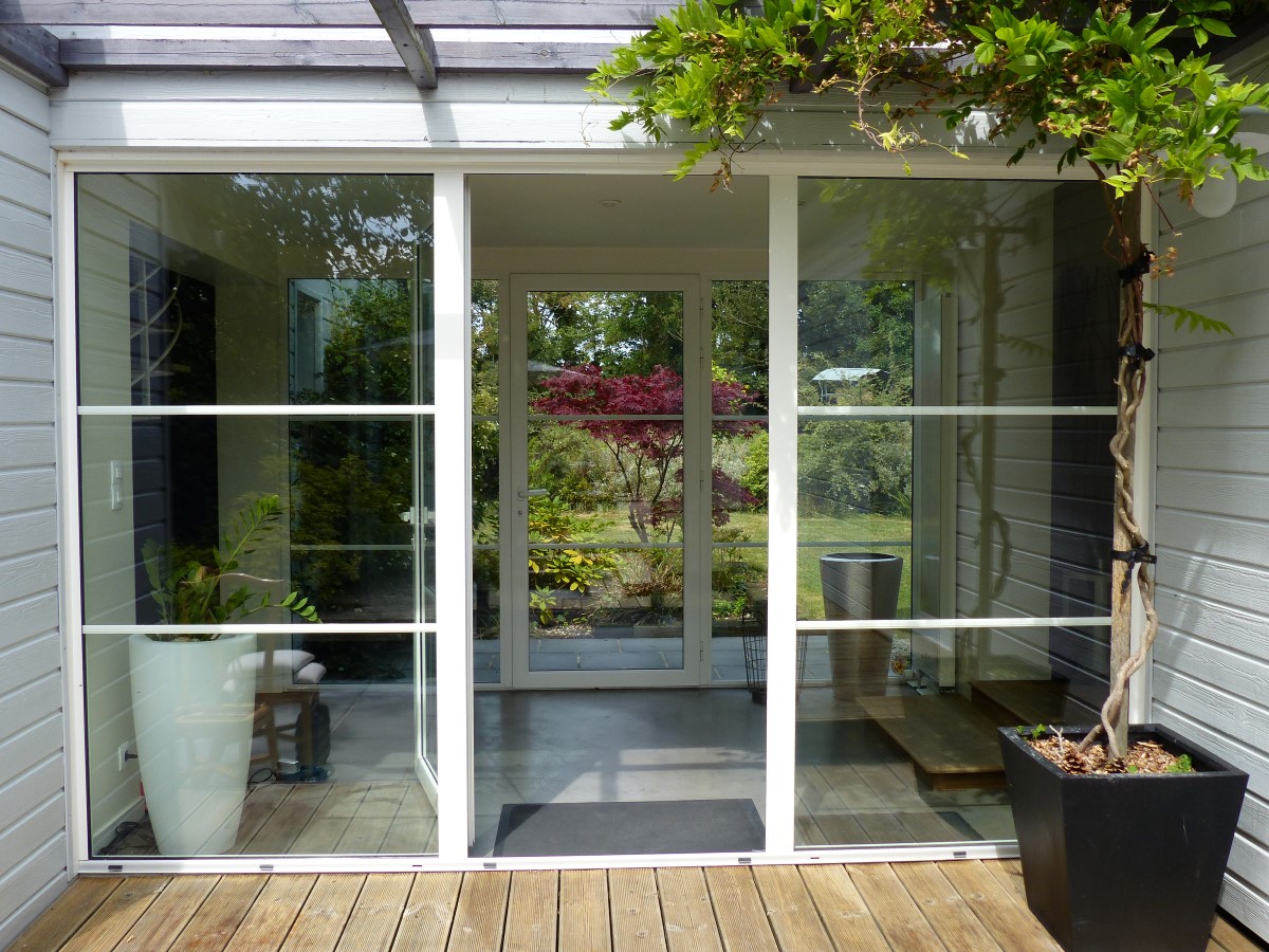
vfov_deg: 44.2
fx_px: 1173
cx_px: 634
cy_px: 476
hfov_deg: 56.8
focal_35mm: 32
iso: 100
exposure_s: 1/400
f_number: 4
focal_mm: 5.6
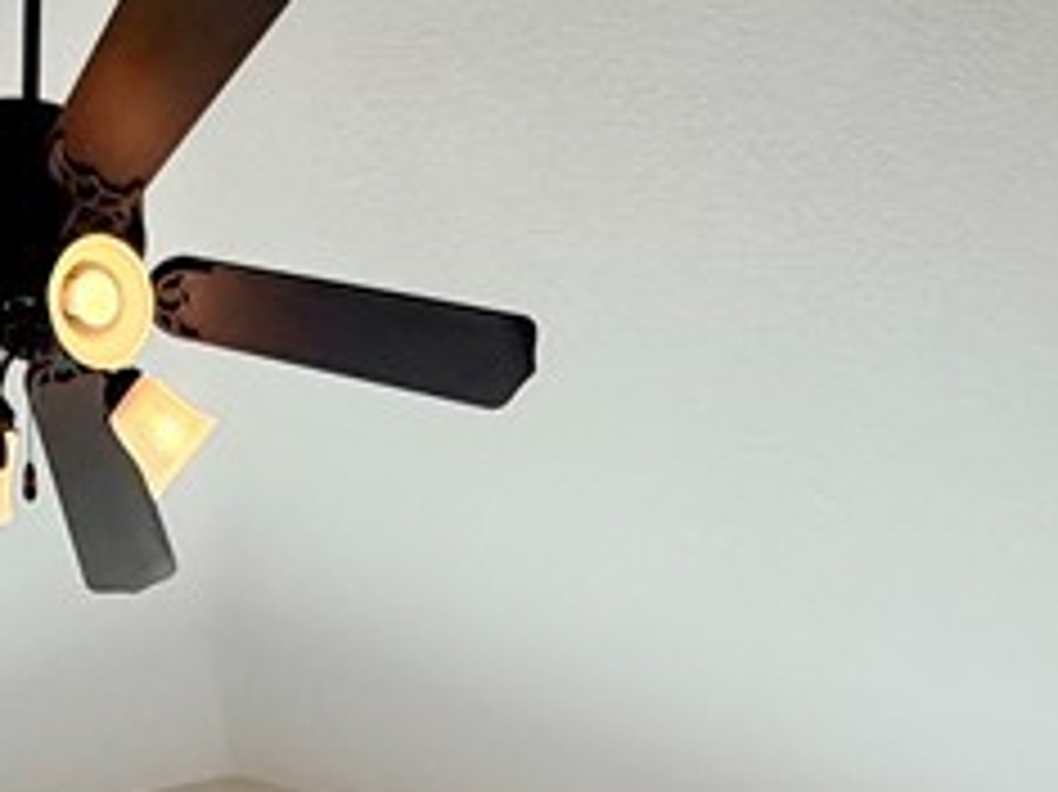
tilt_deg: +0.8
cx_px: 311
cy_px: 1611
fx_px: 1863
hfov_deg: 31.3
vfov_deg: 17.1
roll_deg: -0.4
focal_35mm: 61
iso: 40
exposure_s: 1/238
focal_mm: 2.22
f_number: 2.2
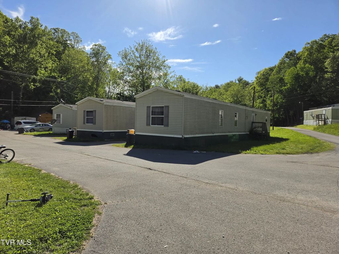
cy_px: 127
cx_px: 170
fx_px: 225
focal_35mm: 23
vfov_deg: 58.9
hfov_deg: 73.9
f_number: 1.8
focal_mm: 5.4
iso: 80
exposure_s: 1/5002
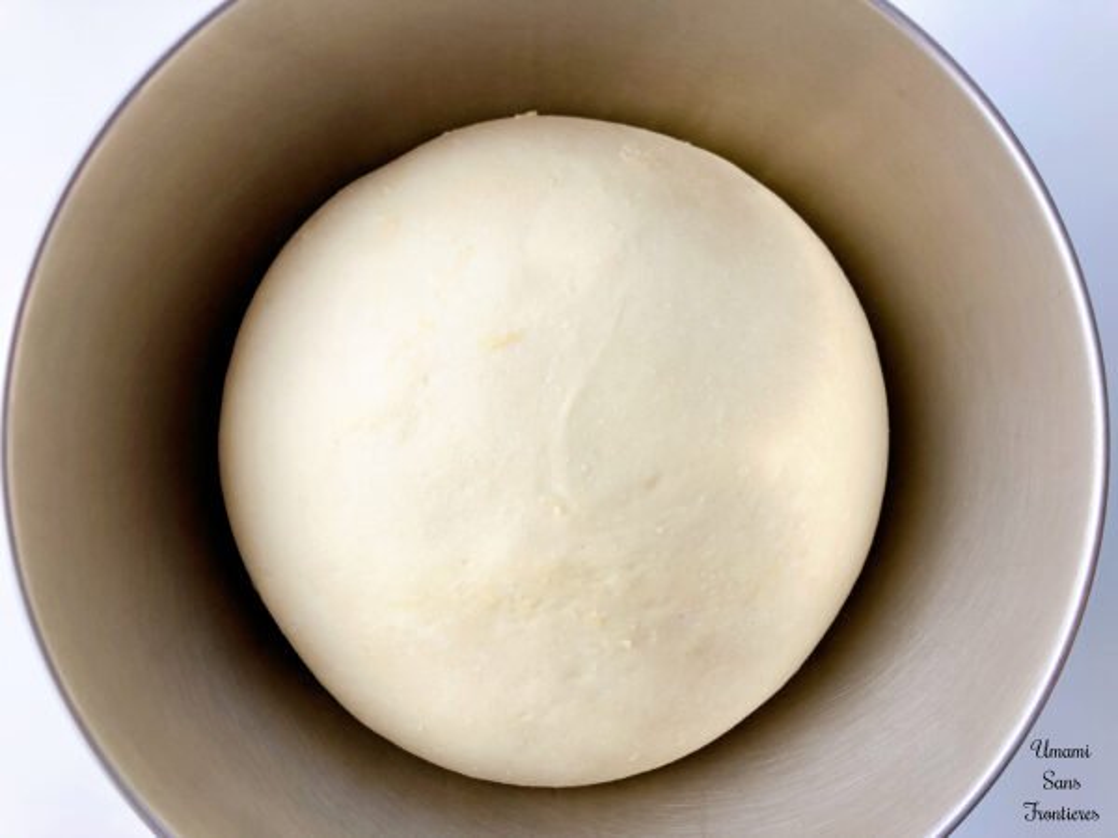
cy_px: 419
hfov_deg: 63.4
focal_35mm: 28
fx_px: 904
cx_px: 559
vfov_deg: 49.7
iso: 20
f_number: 1.8
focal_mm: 3.99
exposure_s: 1/120
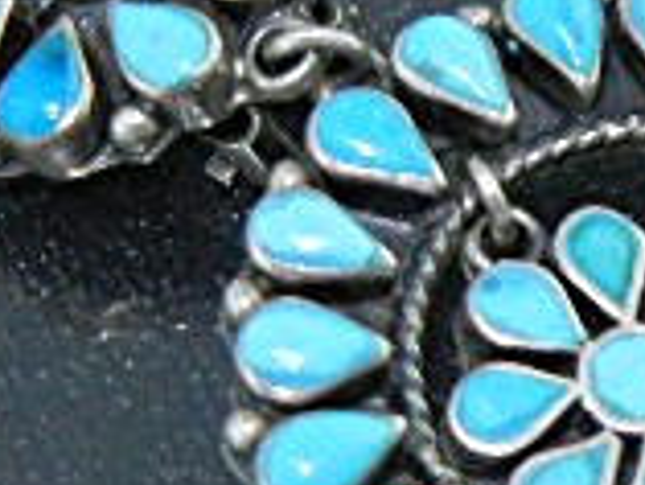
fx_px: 3412
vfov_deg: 8.1
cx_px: 830
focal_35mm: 183
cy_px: 115
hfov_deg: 10.6
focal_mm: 8.1
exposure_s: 1/30
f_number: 7.6
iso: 800
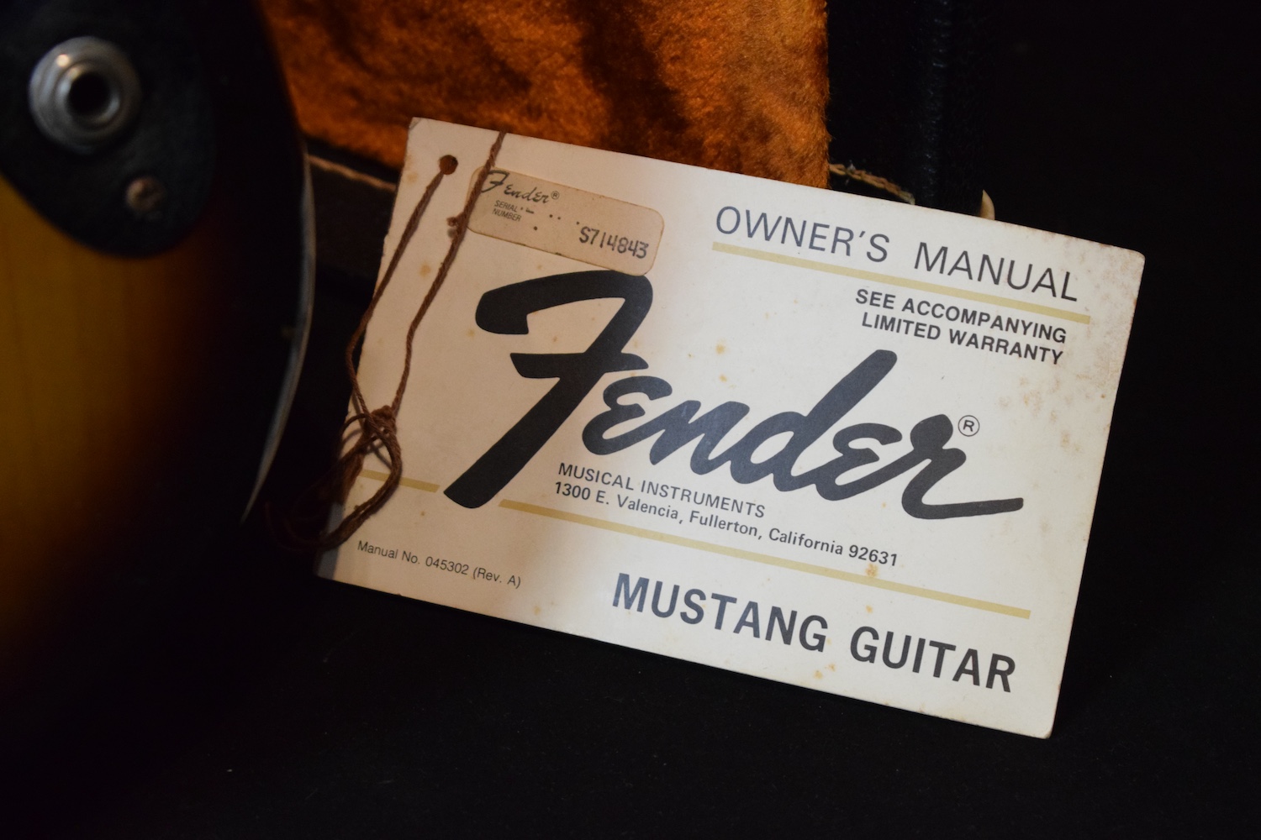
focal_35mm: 82
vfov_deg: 16.6
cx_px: 630
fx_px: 2890
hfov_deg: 24.6
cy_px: 420
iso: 3200
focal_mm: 55
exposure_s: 1/60
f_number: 5.6
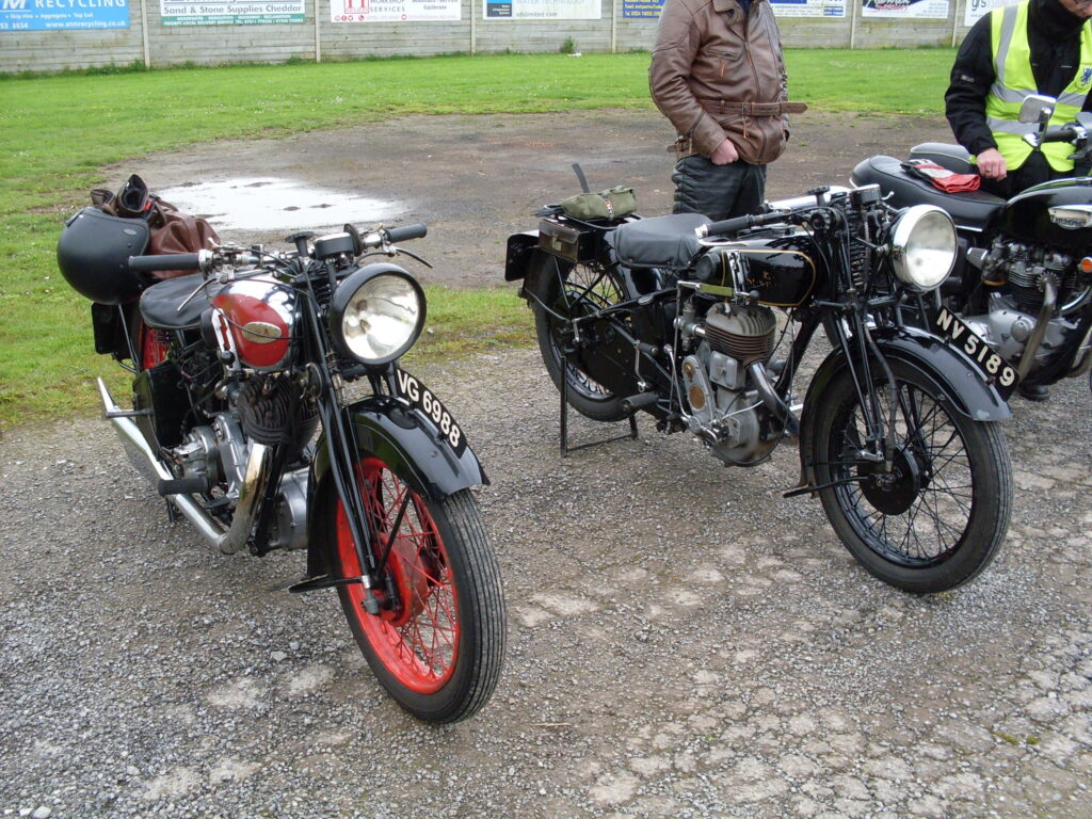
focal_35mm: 38
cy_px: 410
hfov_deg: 49.0
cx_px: 546
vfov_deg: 37.7
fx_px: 1199
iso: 80
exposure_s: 1/350
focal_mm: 6.3
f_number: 2.8
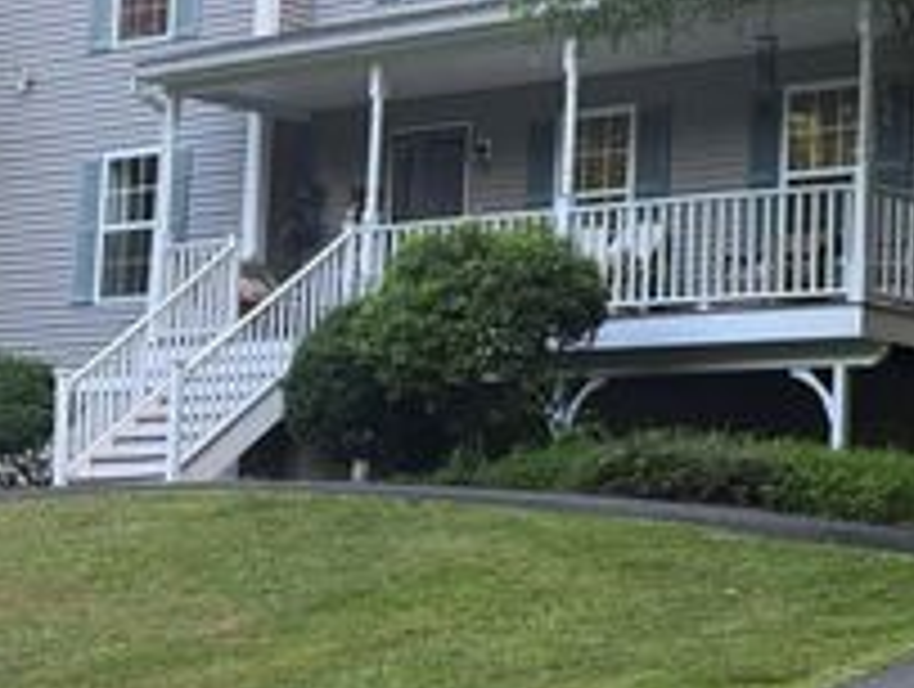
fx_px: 3121
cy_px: 142
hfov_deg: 16.7
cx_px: 428
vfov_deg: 12.5
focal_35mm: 118
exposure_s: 1/242
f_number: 1.78
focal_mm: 6.76
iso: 125
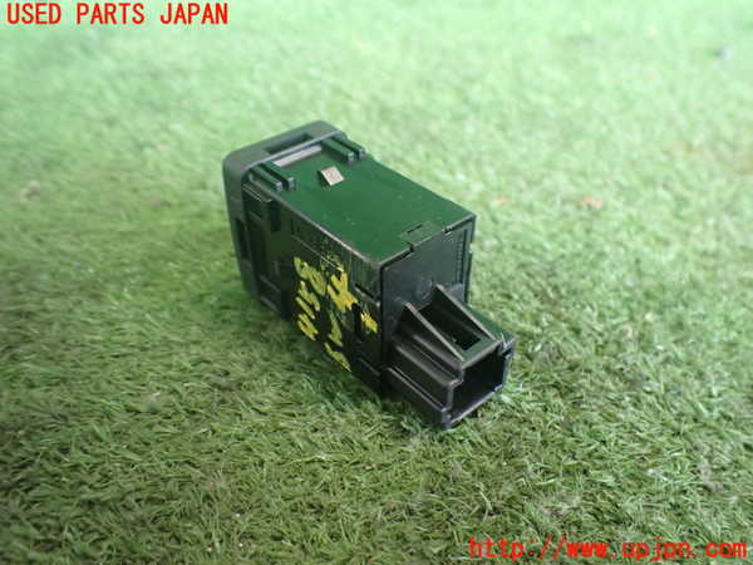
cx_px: 376
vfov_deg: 46.8
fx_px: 653
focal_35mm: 30
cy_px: 282
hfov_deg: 60.0
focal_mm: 5.4
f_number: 2.3
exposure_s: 1/60
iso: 800
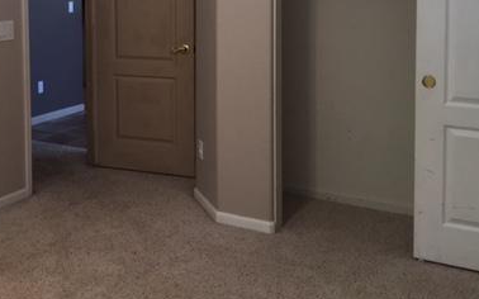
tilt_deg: -2.2
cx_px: 123
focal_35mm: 52
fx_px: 679
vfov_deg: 24.0
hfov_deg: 38.0
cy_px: 19
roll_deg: +0.7
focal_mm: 4.15
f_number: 2.2
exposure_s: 1/30
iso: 50
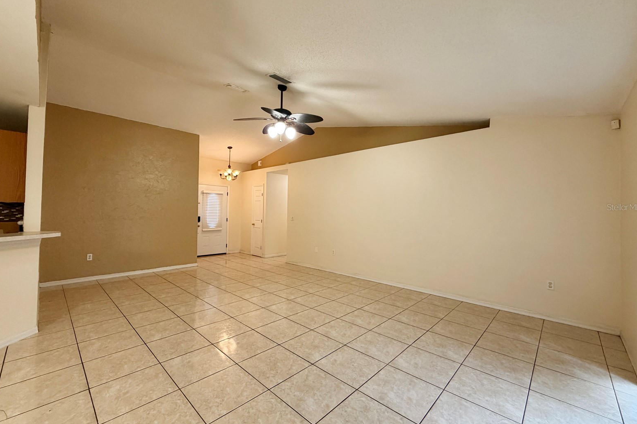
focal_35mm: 15
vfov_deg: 77.3
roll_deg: -0.4
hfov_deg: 100.4
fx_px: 265
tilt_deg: +1.2
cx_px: 317
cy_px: 207
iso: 250
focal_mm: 2.22
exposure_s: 1/120
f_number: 2.2
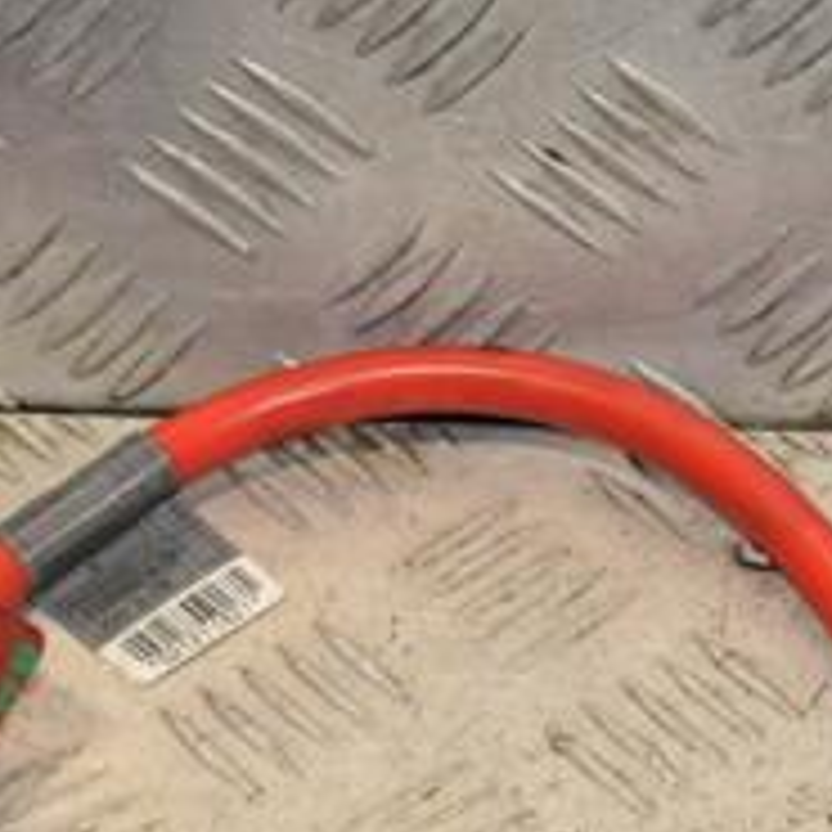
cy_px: 603
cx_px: 409
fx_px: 5384
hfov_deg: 8.8
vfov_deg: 8.8
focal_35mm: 198
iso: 800
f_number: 6.3
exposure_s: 1/200
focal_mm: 48
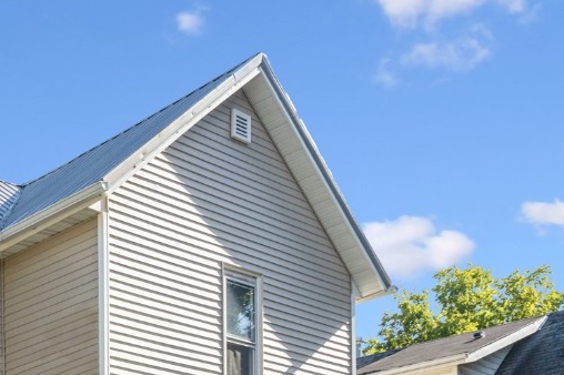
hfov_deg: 30.2
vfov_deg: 21.7
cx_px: -67
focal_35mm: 59
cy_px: 415
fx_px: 924
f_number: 9
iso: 400
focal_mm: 26
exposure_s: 1/500
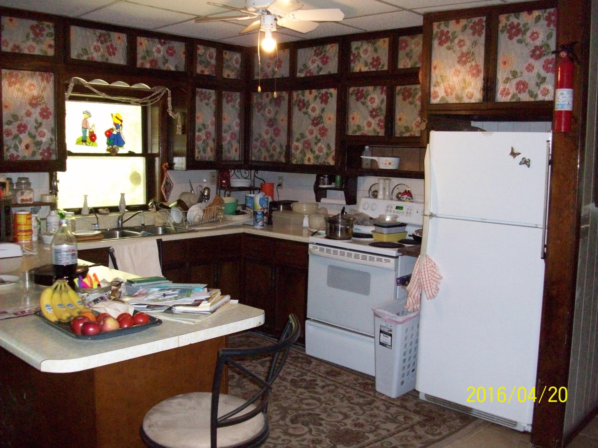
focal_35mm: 34
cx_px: 299
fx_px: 587
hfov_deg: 54.0
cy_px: 224
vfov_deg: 41.8
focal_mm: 5.7
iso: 320
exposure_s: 1/60
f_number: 2.8
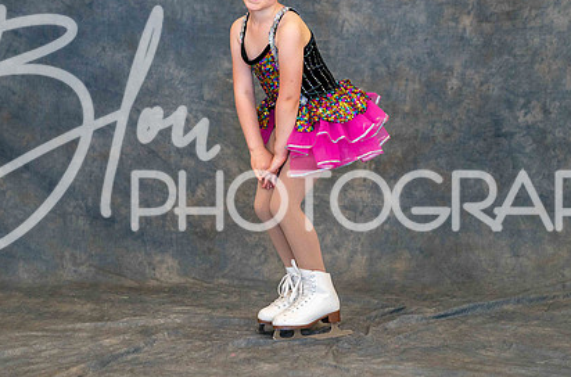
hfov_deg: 15.3
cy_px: 100
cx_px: 297
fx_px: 2119
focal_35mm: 134
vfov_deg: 10.1
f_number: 3.2
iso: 1250
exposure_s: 1/160
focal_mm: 85
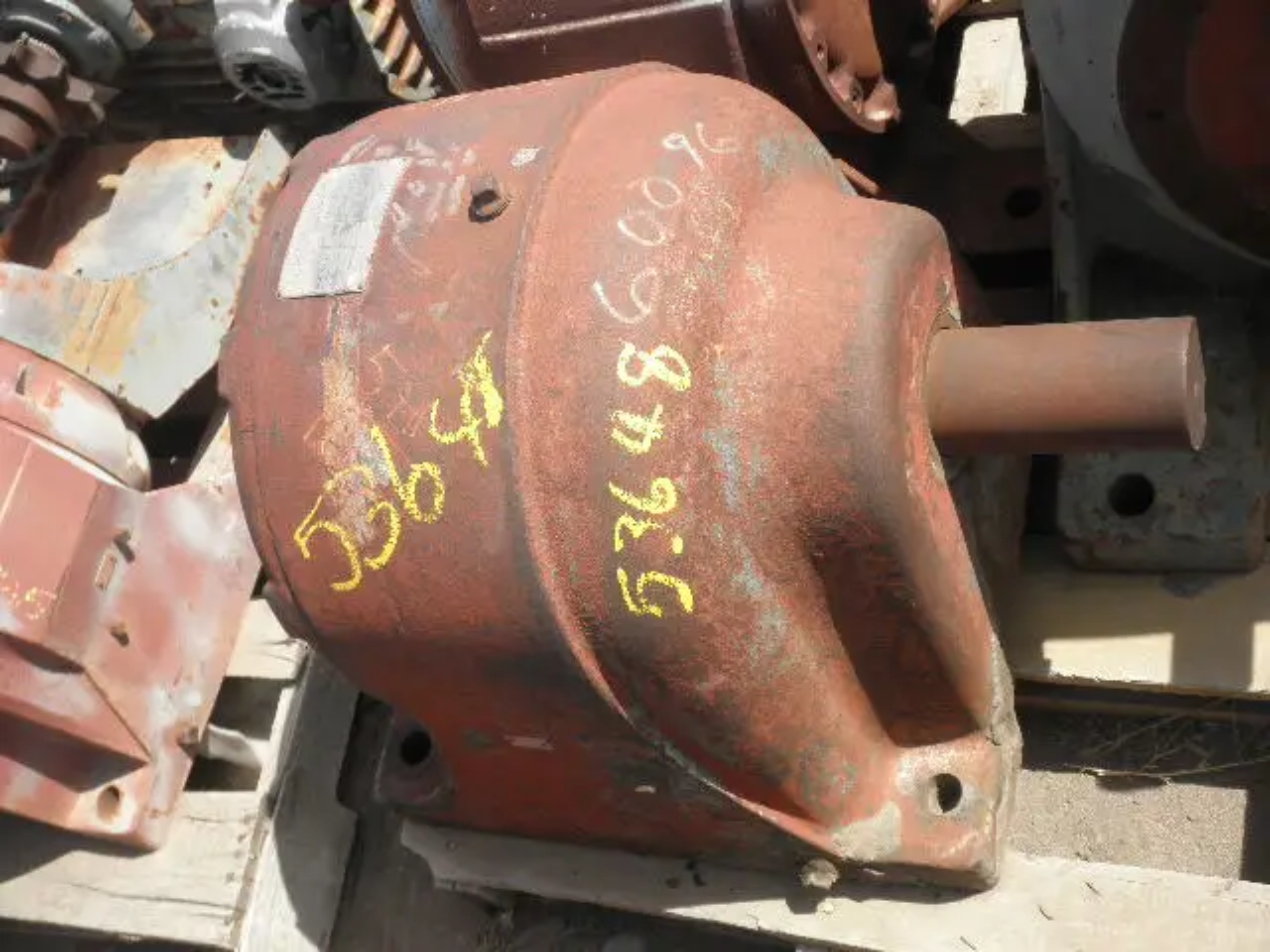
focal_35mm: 44
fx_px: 1614
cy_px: 476
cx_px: 635
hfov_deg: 42.9
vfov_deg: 32.9
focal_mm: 7.9
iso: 64
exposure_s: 1/500
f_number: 3.4
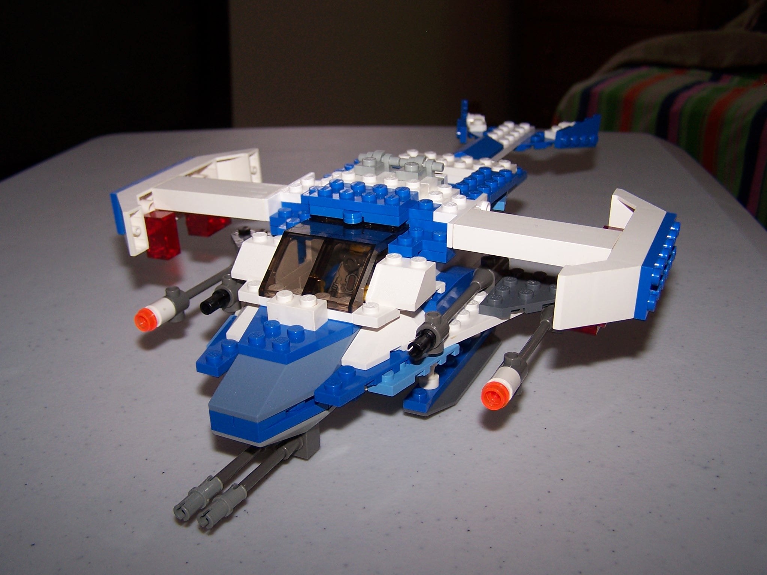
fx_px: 842
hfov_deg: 49.0
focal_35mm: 38
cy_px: 288
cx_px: 384
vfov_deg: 37.7
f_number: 2.8
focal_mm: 6.3
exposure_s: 1/60
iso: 80
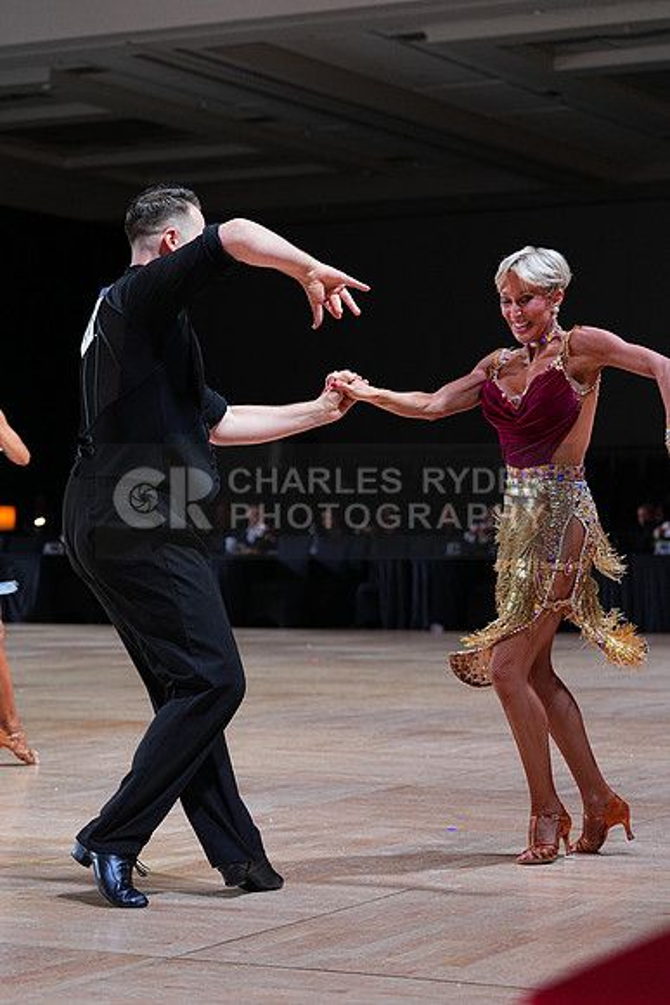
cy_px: 502
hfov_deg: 15.9
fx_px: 2399
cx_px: 335
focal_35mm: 86
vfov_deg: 23.6
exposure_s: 1/500
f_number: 4
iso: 1250
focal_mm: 86
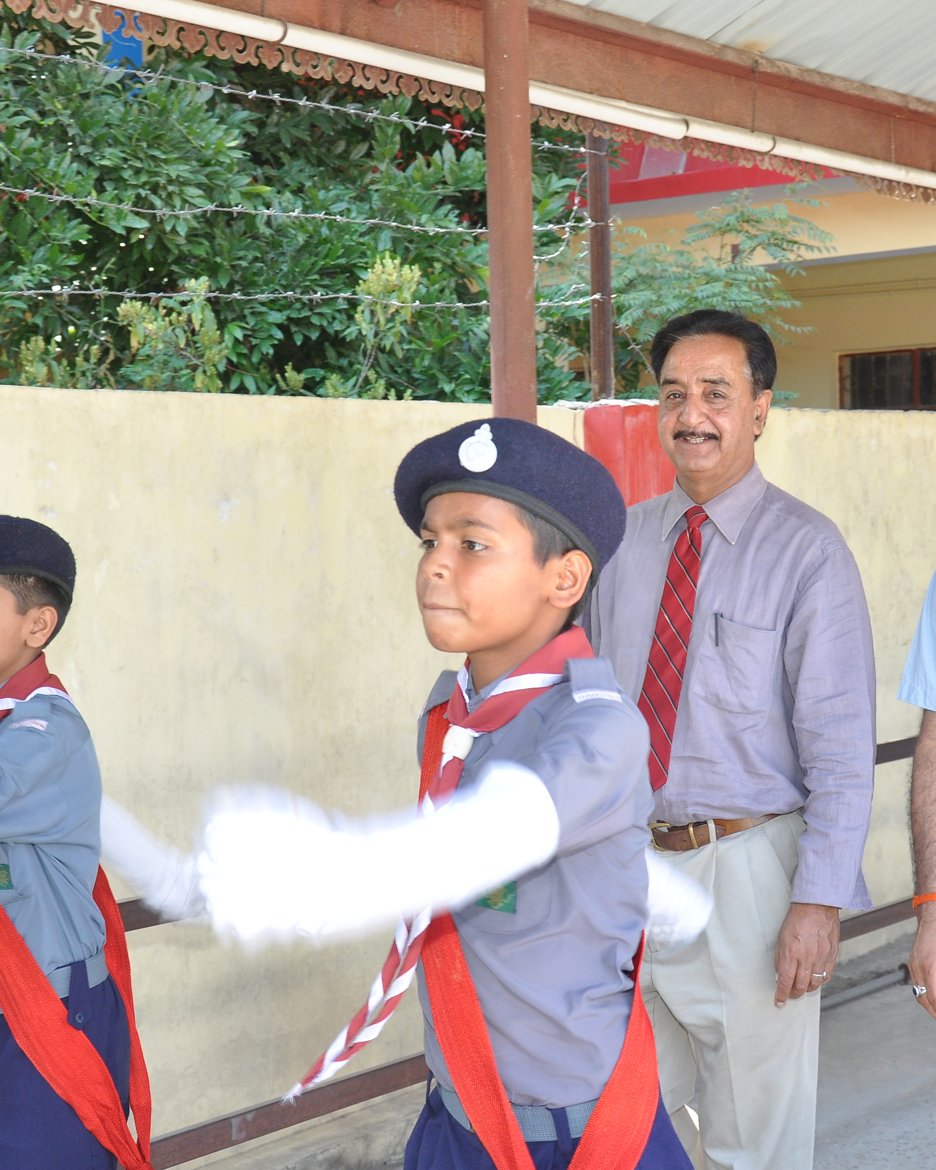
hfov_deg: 23.8
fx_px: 2216
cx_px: 504
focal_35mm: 64
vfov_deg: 29.6
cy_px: 583
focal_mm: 30
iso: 500
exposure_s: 1/125
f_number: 7.1
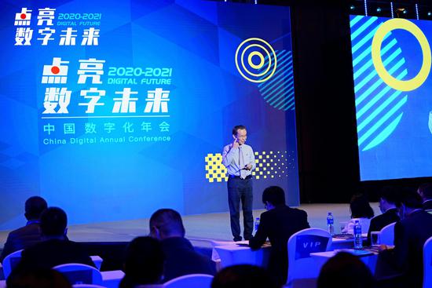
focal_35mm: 70
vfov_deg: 19.5
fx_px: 840
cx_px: 216
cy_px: 144
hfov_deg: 28.8
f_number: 4
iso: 800
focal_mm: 70
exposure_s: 1/160
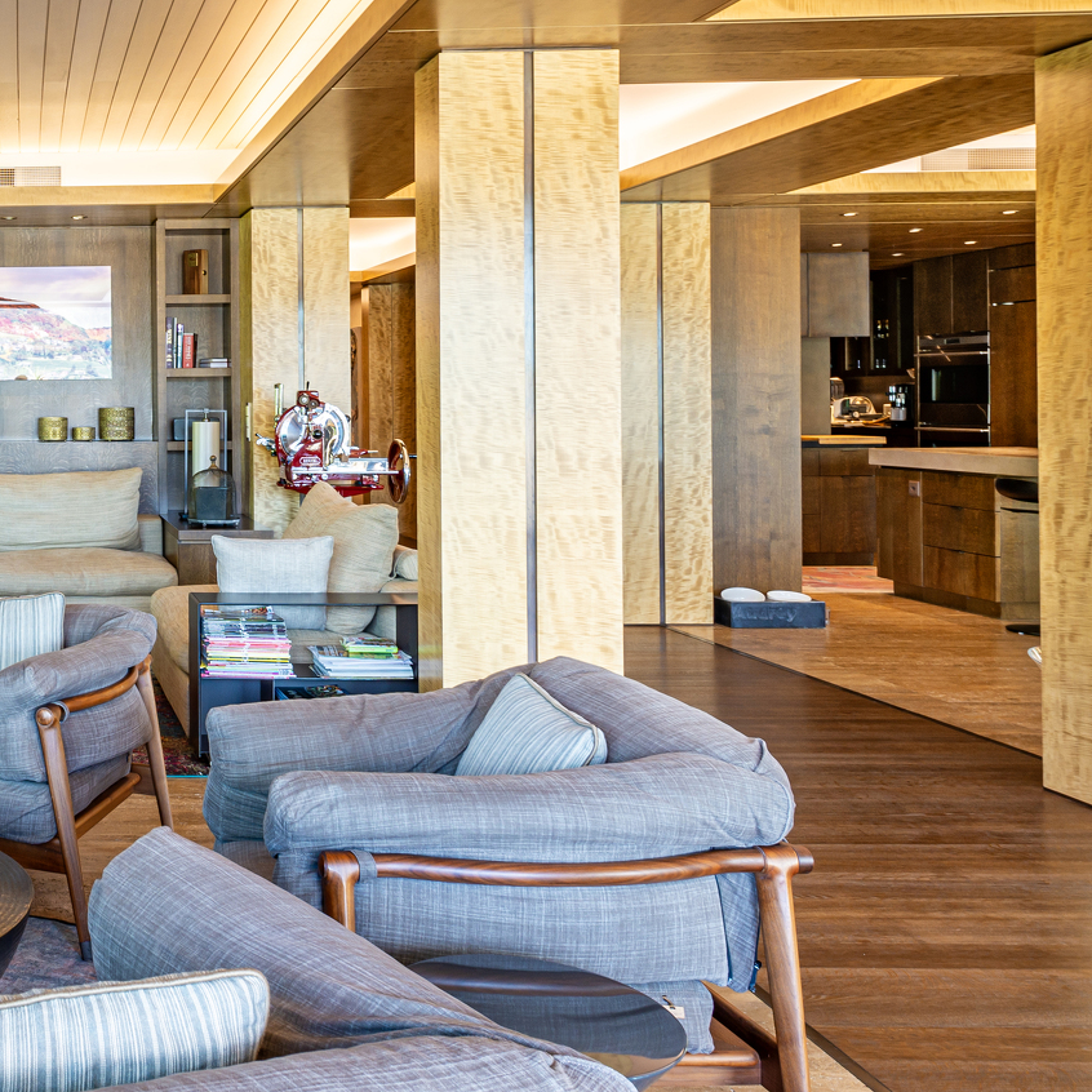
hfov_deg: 39.7
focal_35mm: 36
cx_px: -36
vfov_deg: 45.7
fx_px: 1285
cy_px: 425
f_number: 9
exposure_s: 1/2.5
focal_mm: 14
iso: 100
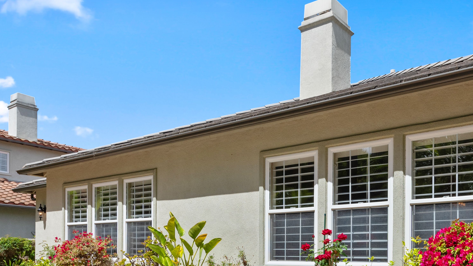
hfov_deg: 56.7
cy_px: 284
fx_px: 426
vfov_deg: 31.3
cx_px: 318
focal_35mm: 34
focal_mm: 16
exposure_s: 1/2000
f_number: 8
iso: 400
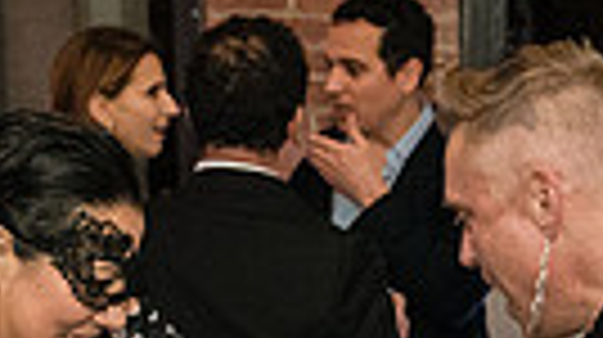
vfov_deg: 8.2
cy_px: 489
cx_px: 638
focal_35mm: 144
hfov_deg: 14.6
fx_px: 2300
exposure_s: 1/160
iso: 5000
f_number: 4.5
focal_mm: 24
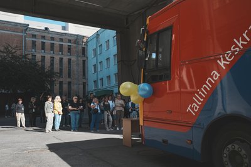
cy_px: 84
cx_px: 126
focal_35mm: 32
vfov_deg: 41.1
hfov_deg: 58.7
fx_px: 223
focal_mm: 32
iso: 200
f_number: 6.3
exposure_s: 1/1000
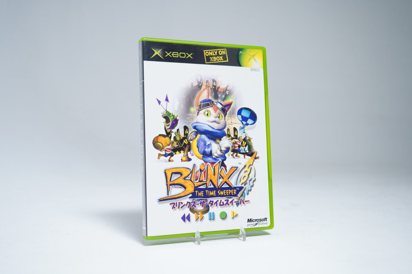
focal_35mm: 40
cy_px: 137
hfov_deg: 48.5
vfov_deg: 33.4
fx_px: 458
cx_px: 206
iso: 160
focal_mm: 40
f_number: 6.3
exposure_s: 1/5
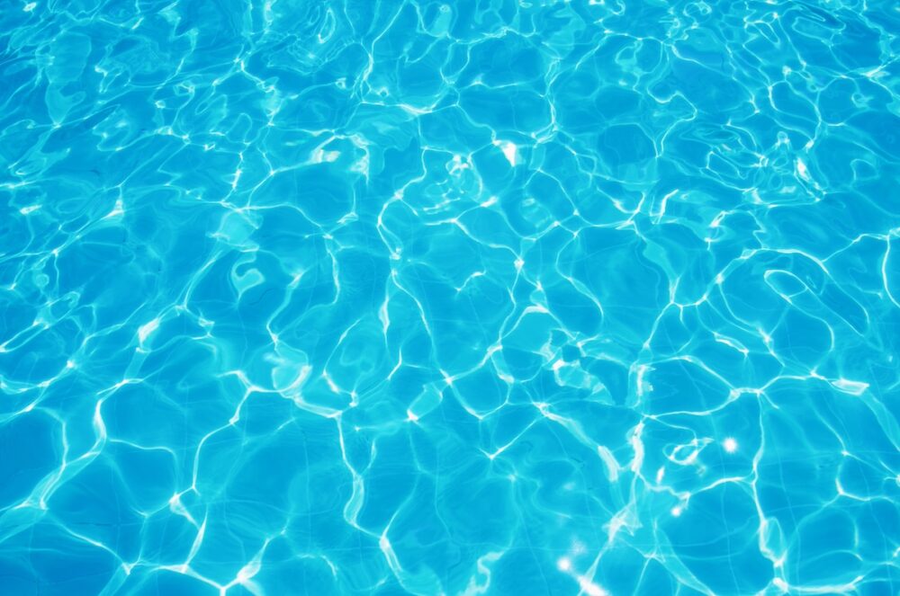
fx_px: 1048
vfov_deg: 31.8
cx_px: 450
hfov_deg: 46.5
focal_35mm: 42
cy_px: 298
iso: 100
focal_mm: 28
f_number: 13
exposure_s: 1/250
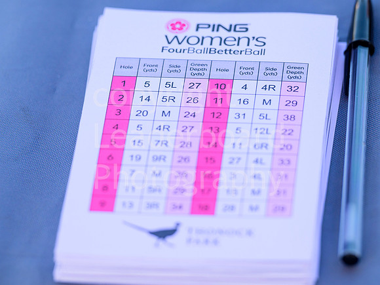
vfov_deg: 6.2
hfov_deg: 8.2
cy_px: 126
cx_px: 178
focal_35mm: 241
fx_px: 2648
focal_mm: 200
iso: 200
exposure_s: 1/400
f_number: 4.5
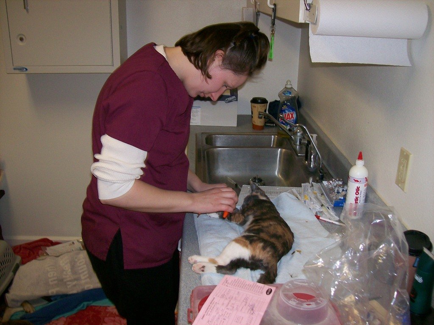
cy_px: 162
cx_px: 217
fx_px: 451
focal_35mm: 36
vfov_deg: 39.6
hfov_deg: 51.4
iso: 80
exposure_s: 1/64
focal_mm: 6
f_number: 2.7
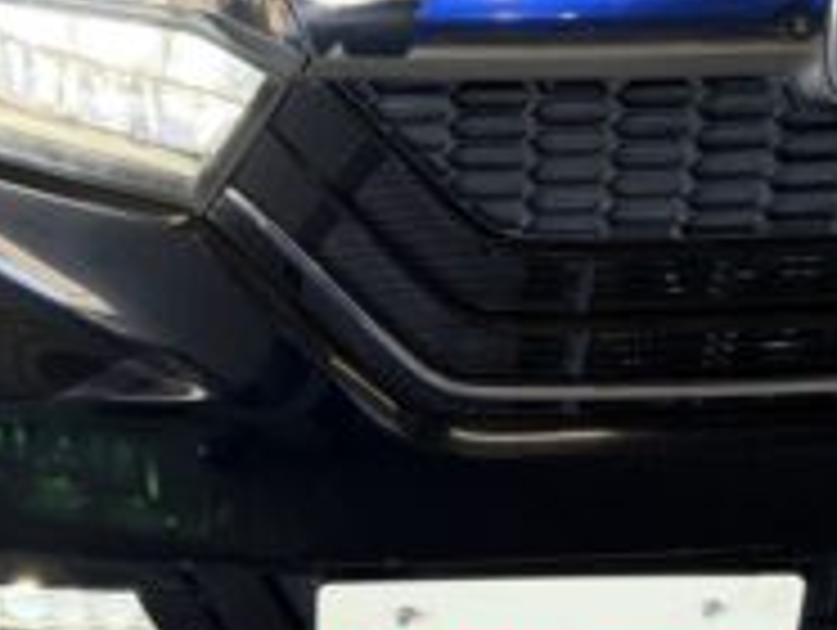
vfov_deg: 29.7
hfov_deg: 36.5
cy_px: 272
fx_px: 1186
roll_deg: +4.1
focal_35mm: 49
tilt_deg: -18.8
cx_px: 86
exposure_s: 1/100
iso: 100
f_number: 1.6
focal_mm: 5.96
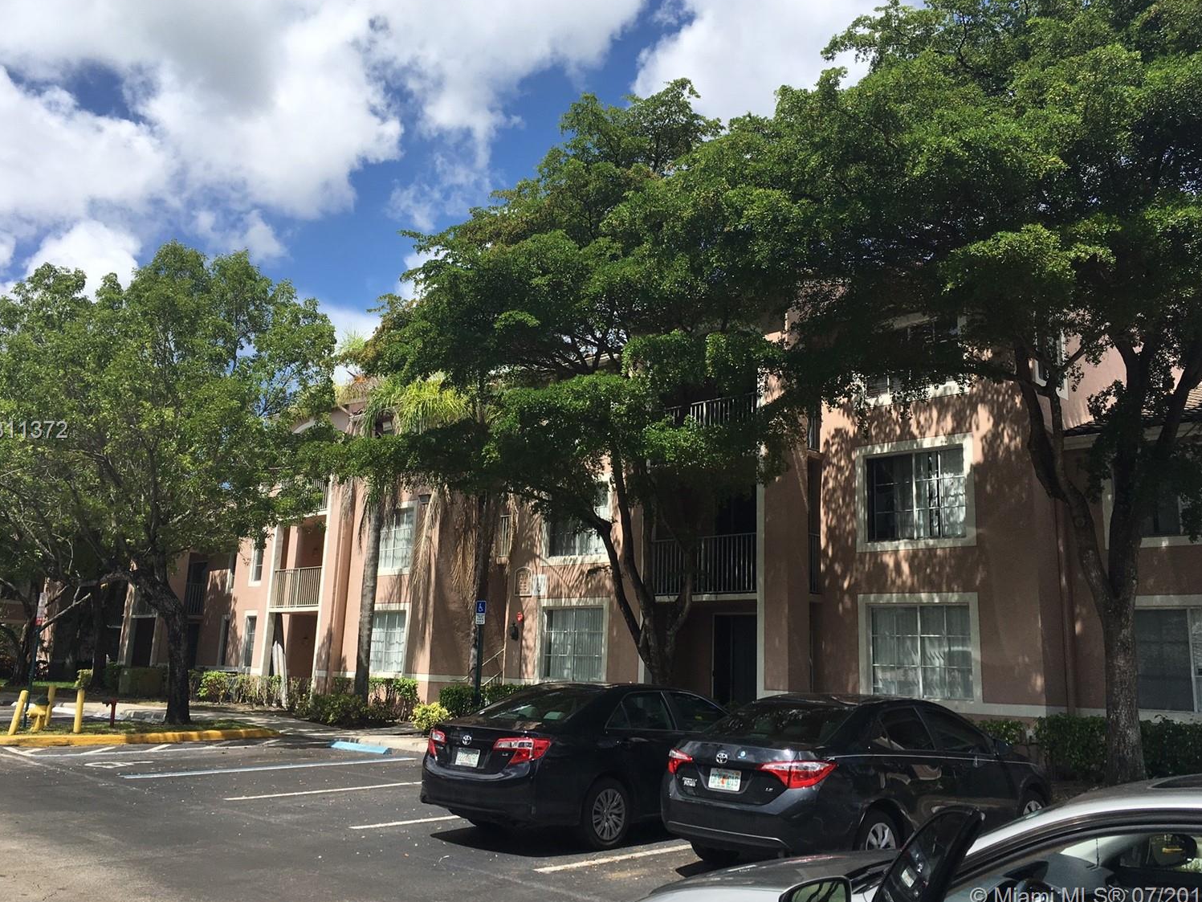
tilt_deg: +12.5
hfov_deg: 58.3
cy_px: 431
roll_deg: -2.9
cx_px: 589
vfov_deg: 45.4
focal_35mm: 31
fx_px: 1077
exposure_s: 1/1672
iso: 25
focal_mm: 4.15
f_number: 2.2
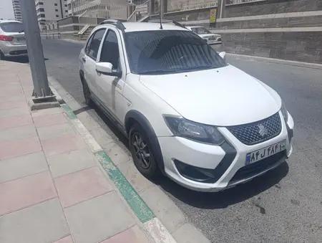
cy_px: 122
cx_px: 161
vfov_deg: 59.0
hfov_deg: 73.8
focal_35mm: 23
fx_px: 214
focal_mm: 6.14
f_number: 1.6
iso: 50
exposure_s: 1/1280
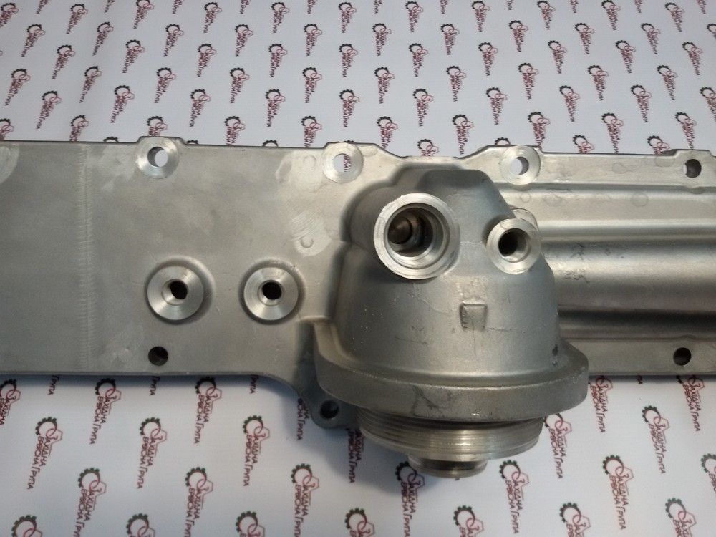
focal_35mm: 31
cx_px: 358
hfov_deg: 58.4
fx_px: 641
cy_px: 268
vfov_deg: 45.4
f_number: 2.4
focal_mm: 2.93
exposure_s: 1/33
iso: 100
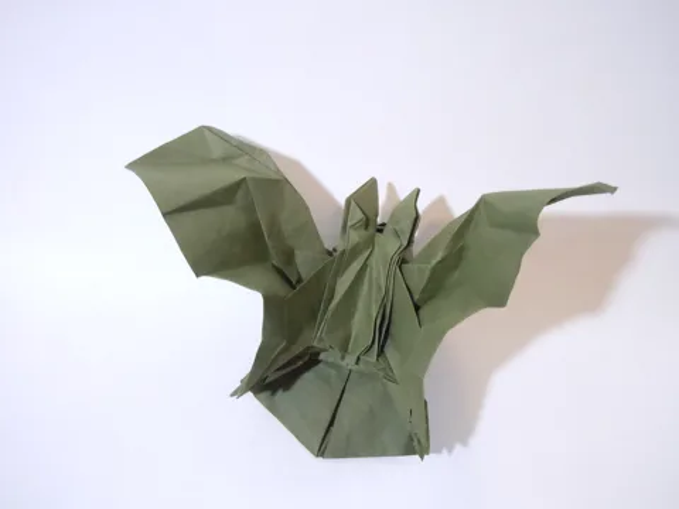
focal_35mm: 33
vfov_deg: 42.9
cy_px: 254
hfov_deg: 55.4
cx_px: 340
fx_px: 647
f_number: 4
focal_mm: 5.9
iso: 800
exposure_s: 1/13
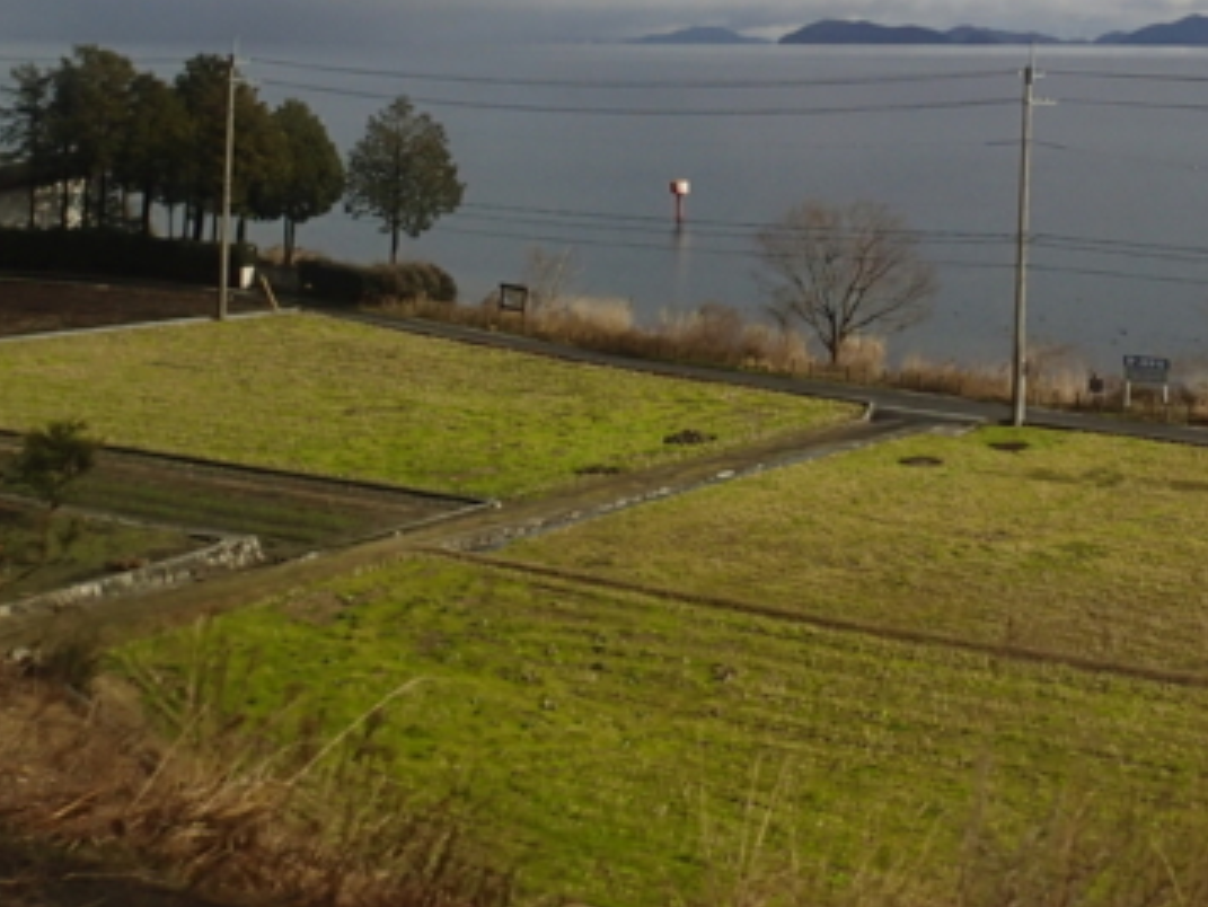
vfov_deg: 25.5
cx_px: 991
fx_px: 1955
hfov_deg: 33.2
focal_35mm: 56
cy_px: 125
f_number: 2.8
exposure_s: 1/500
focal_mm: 4.5
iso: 100
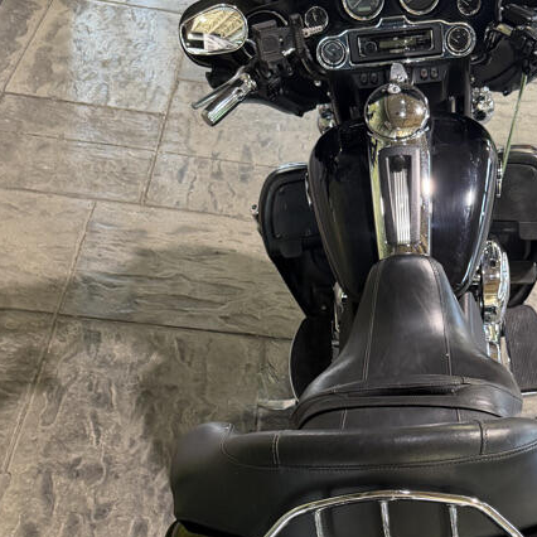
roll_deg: -14.0
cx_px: 400
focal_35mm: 51
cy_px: 413
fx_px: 895
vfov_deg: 32.7
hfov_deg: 32.8
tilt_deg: -44.8
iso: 200
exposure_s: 1/60
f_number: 1.78
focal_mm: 6.76
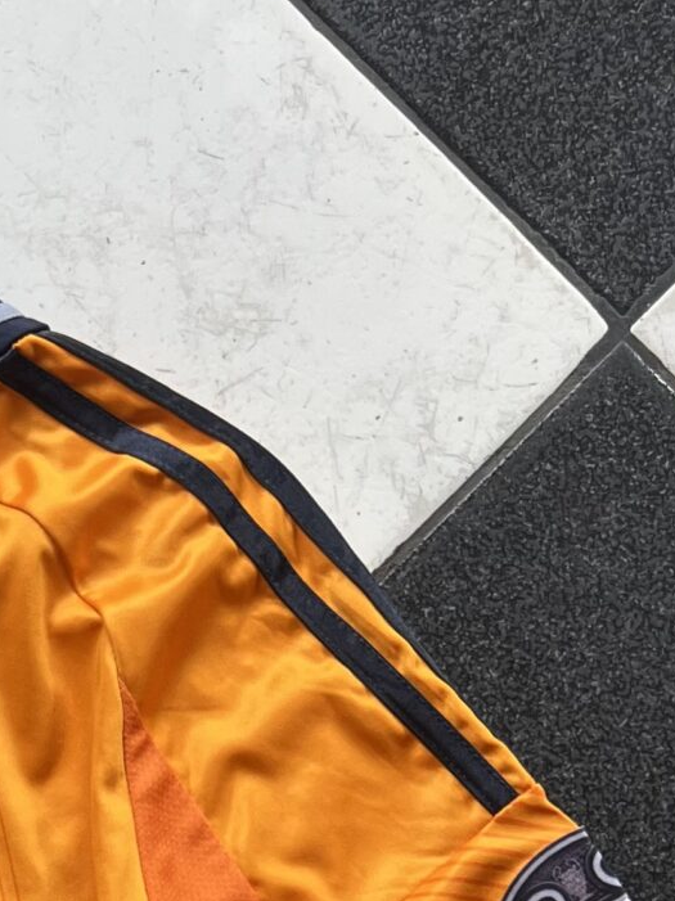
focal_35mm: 95
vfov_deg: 17.9
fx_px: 2472
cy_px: 1440
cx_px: -336
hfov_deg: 14.5
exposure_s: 1/121
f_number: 1.5
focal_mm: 5.7
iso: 32
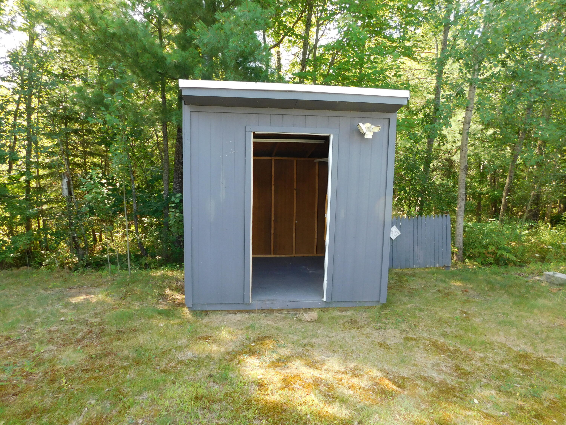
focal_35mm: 23
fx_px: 376
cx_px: 283
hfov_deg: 73.9
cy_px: 212
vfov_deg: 58.9
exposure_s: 1/160
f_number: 3
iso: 125
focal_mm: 4
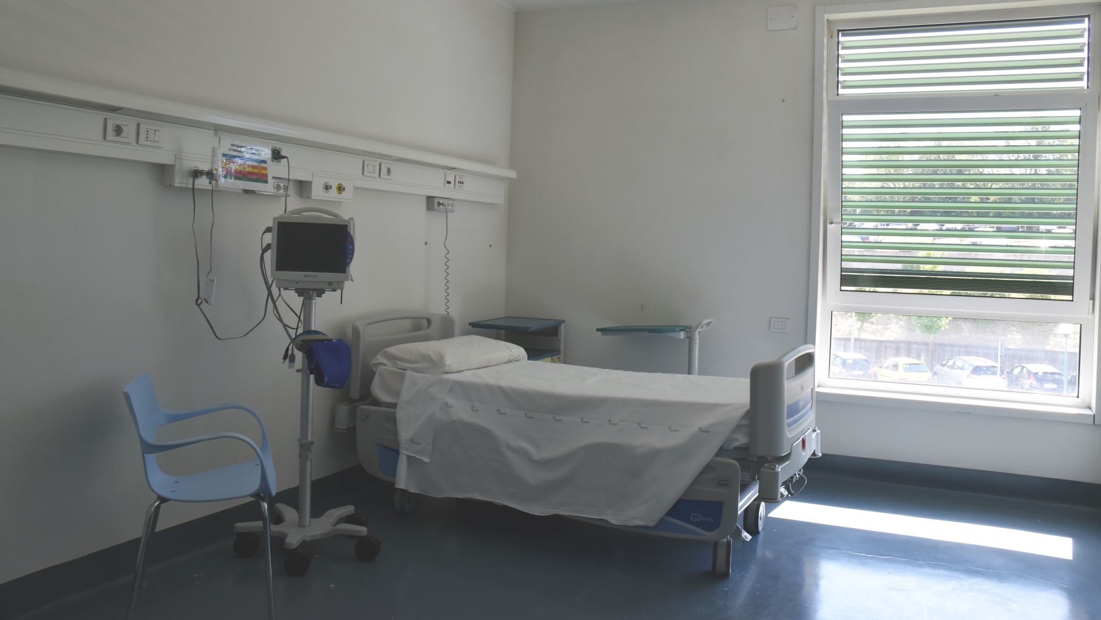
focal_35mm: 29
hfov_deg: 66.1
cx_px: 560
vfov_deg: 40.0
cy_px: 248
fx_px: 847
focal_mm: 18
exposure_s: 1/160
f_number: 6.3
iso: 400
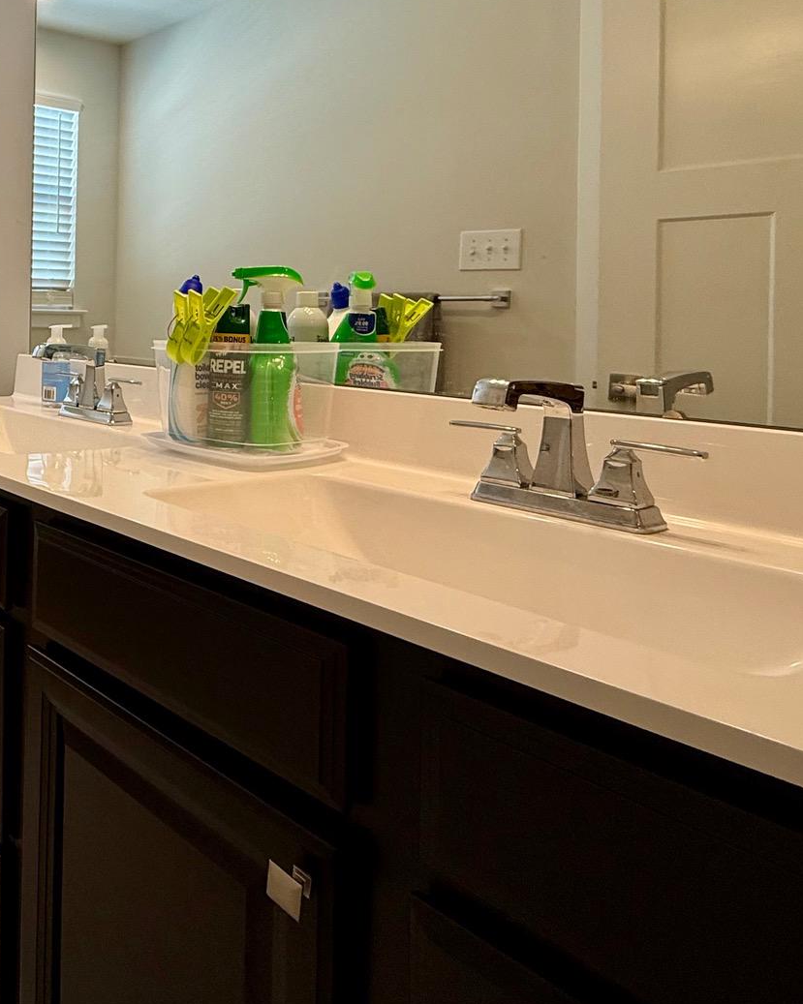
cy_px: 312
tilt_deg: +0.9
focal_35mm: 27
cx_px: -61
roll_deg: -1.3
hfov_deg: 42.8
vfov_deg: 62.0
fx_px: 802
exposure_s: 1/120
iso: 80
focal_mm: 2.22
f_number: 2.2
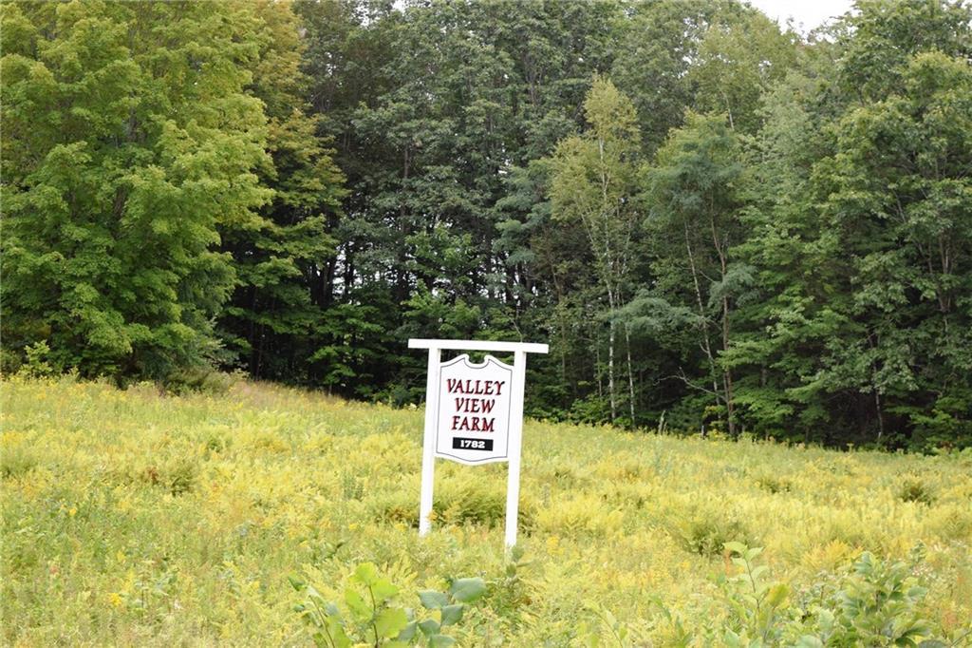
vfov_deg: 16.5
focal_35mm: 82
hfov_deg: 24.6
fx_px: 2227
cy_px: 324
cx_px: 486
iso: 400
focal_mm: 55
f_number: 7.1
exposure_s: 1/200
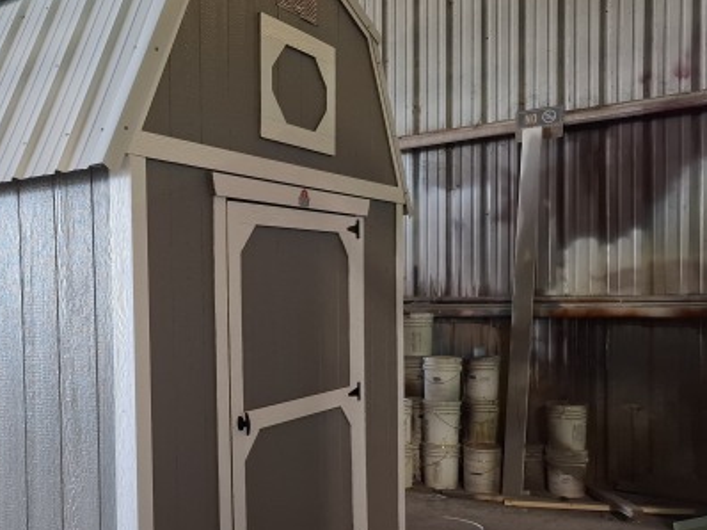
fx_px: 755
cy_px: 327
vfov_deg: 38.4
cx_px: 144
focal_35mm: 37
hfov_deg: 47.5
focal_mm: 5.54
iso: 320
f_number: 1.8
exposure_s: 1/50
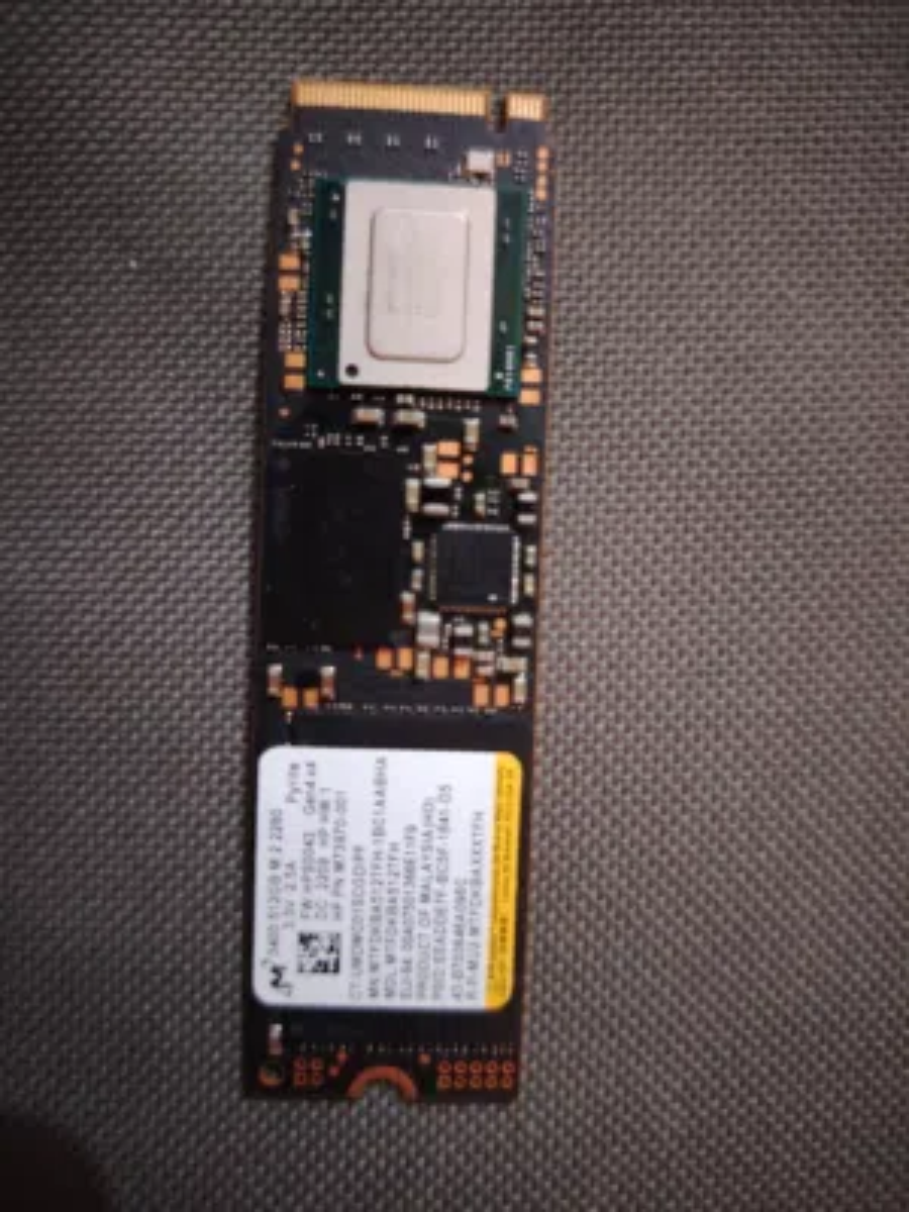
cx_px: 454
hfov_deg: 56.8
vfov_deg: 71.6
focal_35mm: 24
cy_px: 606
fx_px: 840
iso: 7040
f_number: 1.75
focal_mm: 5.25
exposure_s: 1/16.7
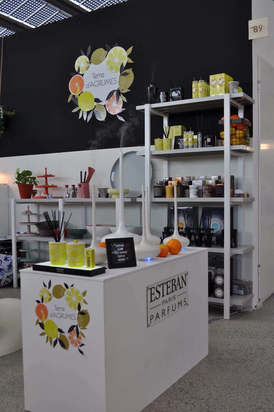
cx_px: 137
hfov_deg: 36.8
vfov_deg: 53.2
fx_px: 412
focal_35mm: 36
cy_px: 206
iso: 200
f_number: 5.6
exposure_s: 1/125
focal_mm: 24
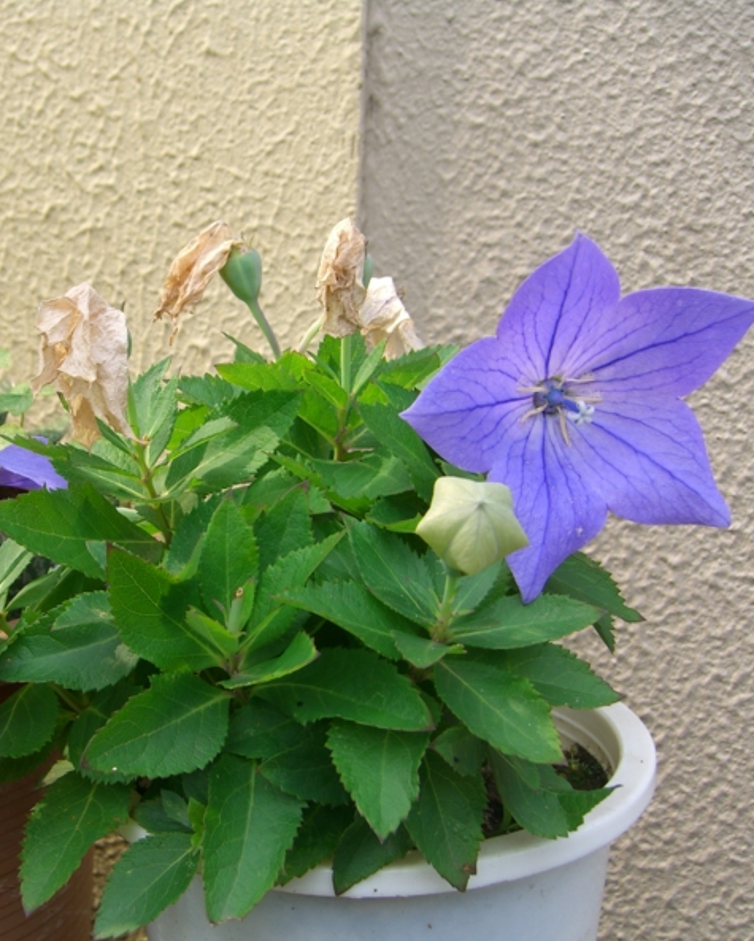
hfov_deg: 29.7
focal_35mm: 50
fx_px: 1394
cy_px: 467
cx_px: 178
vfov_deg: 37.3
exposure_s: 1/160
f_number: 4
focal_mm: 7.9
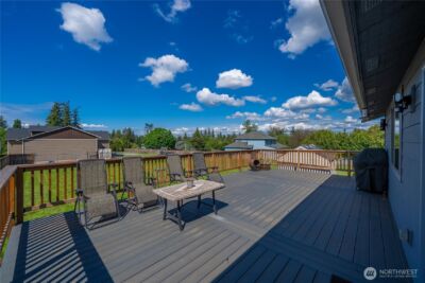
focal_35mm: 14
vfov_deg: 81.3
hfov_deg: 104.2
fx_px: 165
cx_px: 212
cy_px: 142
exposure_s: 1/250
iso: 80
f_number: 7.1
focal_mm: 14
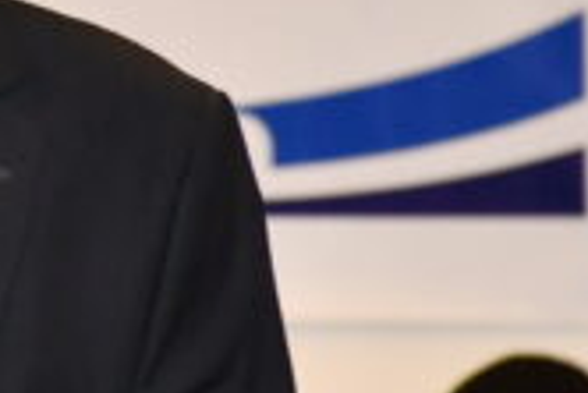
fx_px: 14353
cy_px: -78
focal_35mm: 878
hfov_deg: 2.3
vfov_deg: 1.6
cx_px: -301
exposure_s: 1/60
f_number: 8
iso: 1250
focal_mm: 140
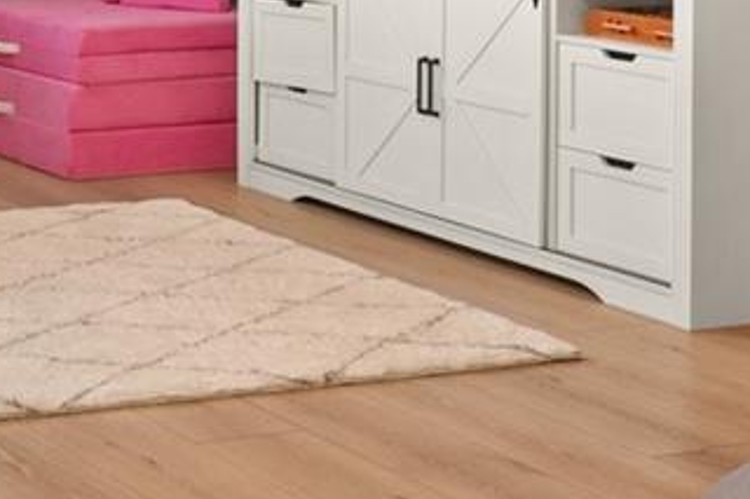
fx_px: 1978
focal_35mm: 95
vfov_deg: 13.6
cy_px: -217
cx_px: -293
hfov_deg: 19.4
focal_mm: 19
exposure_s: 1.3
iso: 320
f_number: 8
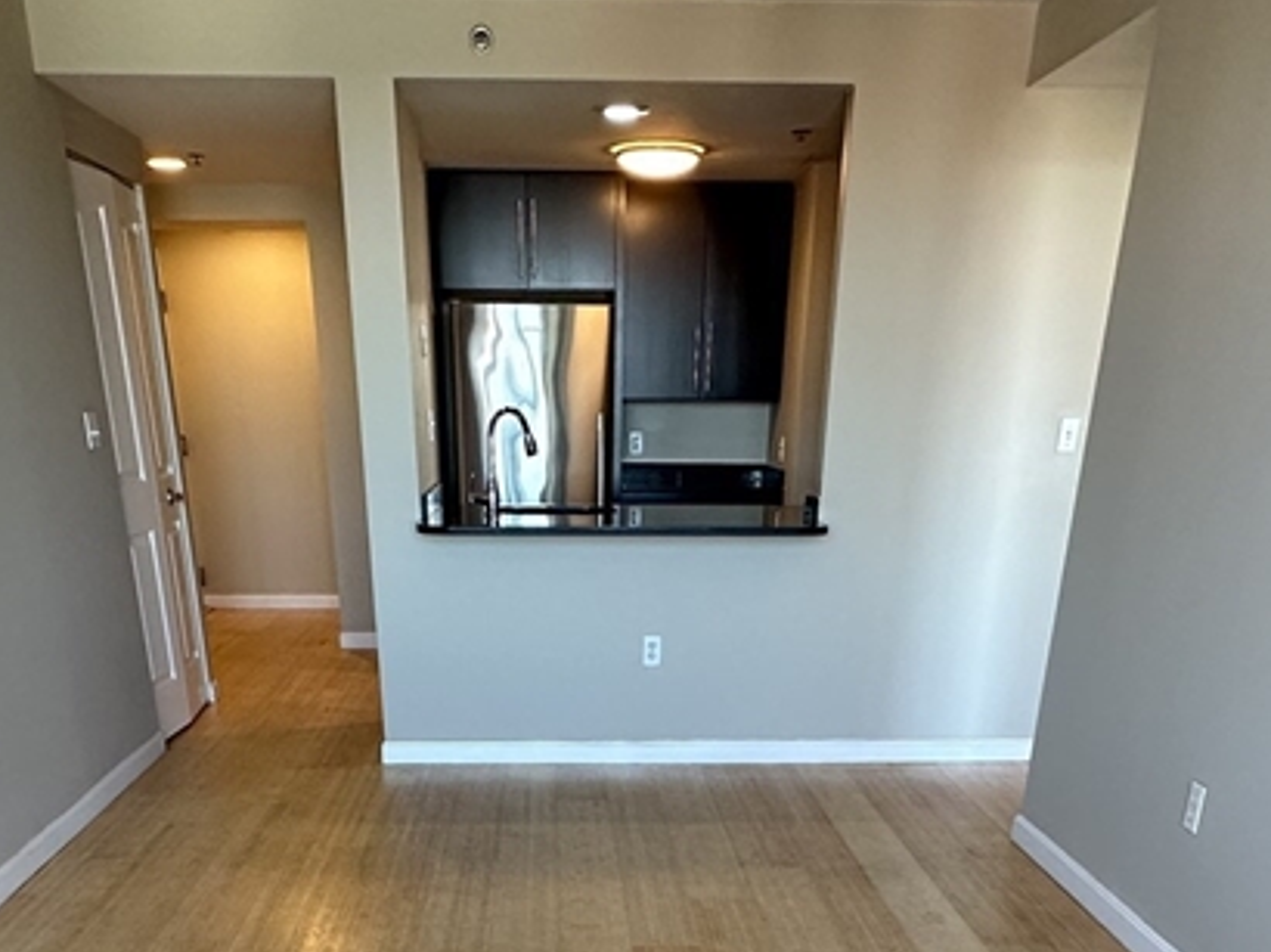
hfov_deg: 52.6
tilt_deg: -29.9
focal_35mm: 35
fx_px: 1284
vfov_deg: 33.9
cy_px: 1107
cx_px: 595
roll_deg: -0.6
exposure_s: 1/120
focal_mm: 2.22
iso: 200
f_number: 2.2
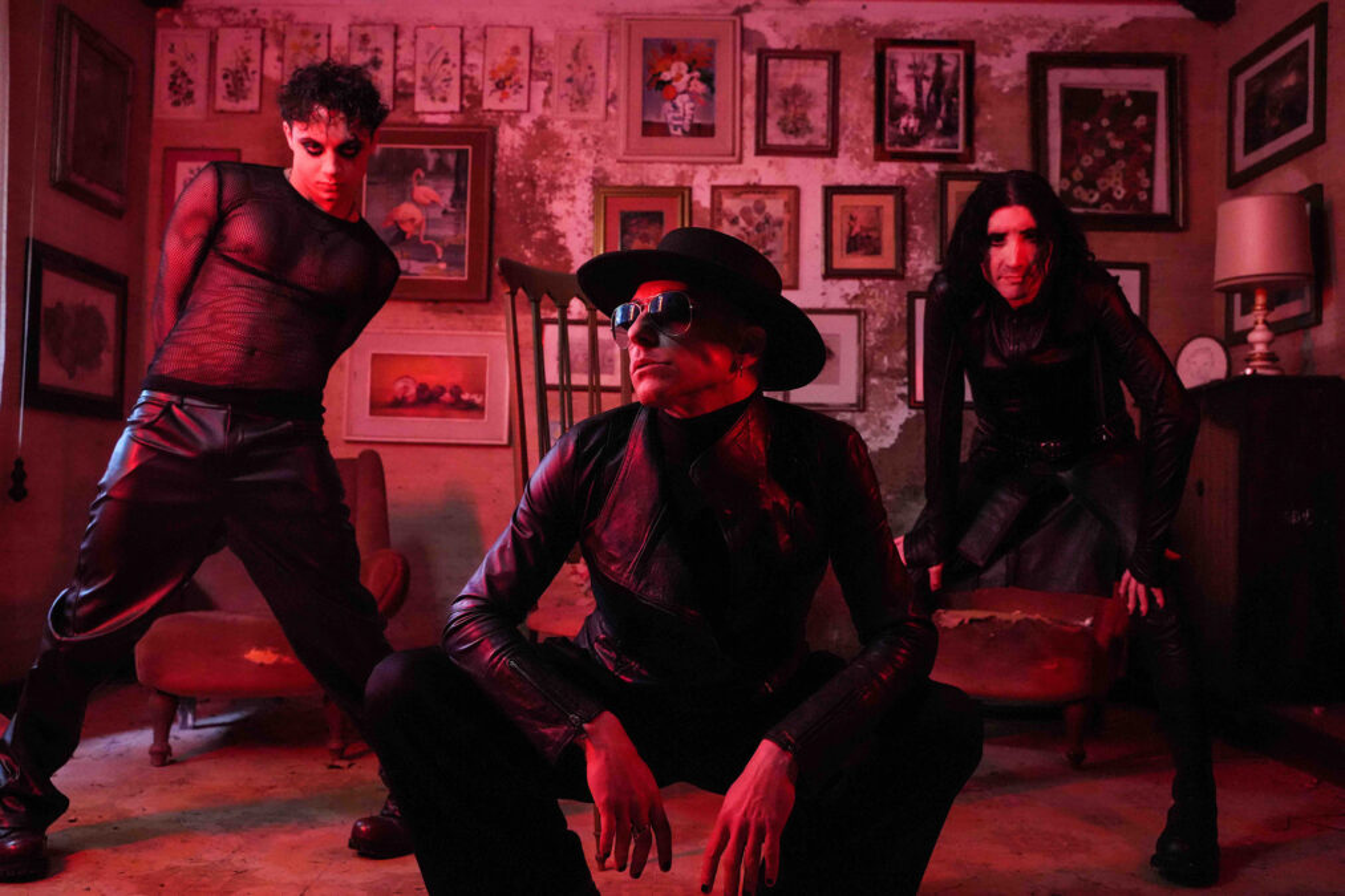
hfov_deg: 57.2
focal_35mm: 33
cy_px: 448
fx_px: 1233
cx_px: 672
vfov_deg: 40.0
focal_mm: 33
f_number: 5.6
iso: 12800
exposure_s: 1/200
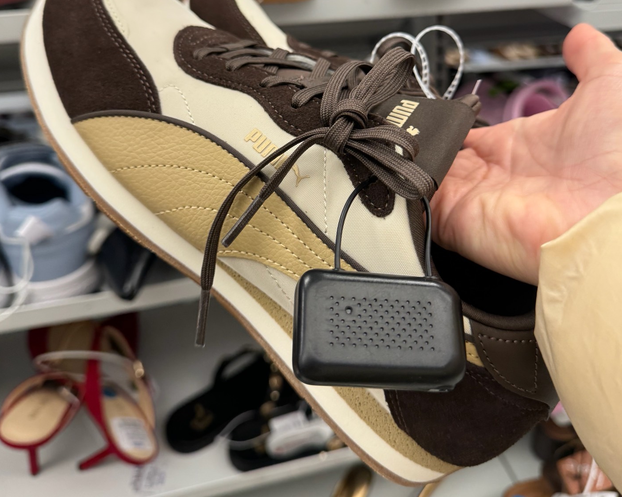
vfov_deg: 44.7
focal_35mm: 32
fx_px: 589
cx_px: 308
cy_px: 144
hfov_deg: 55.7
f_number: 1.78
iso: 200
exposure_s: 1/120
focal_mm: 6.76
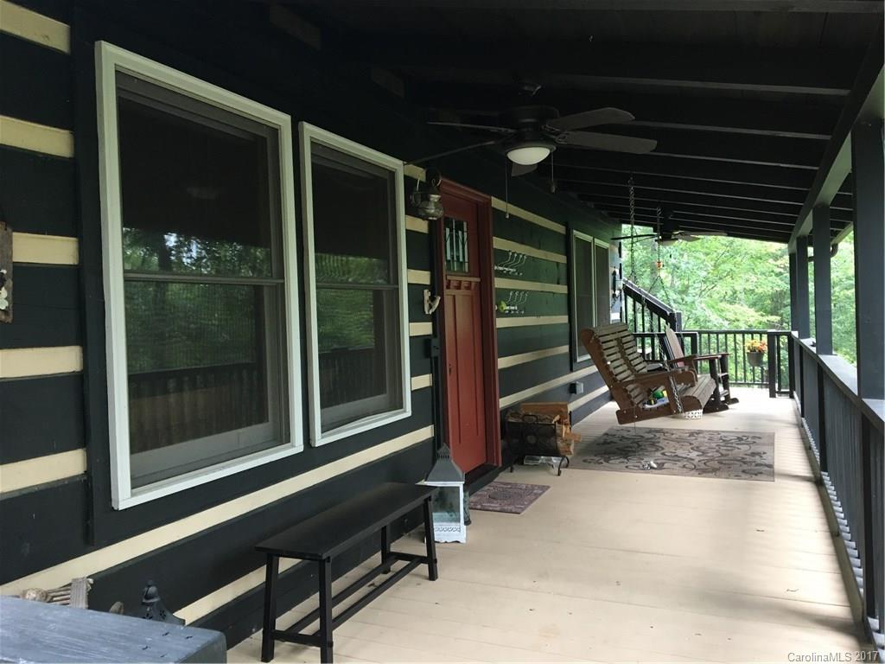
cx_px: 442
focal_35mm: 29
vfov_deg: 48.2
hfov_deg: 61.7
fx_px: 741
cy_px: 332
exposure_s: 1/30
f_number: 2.2
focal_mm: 4.15
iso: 100
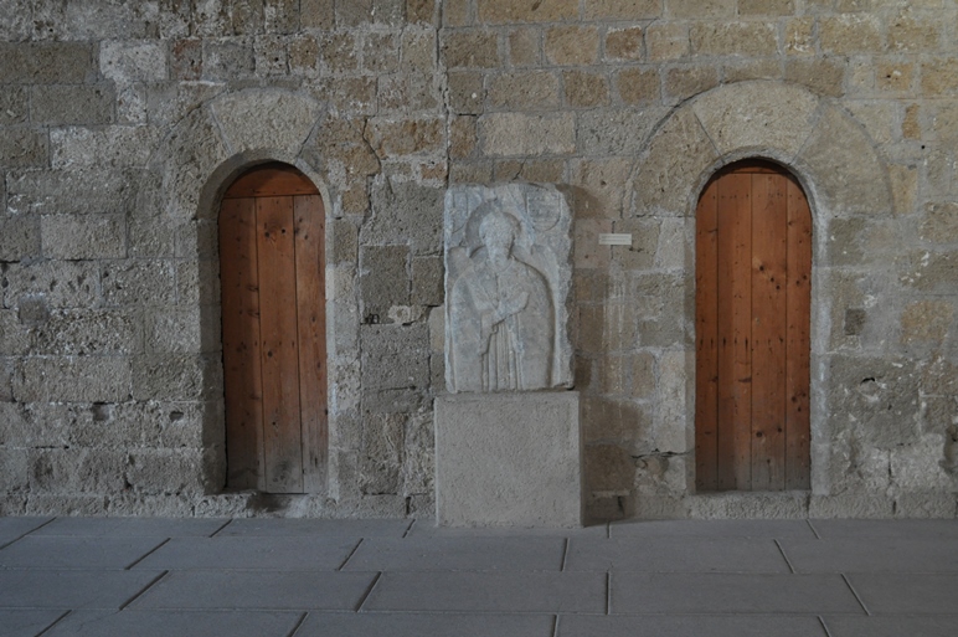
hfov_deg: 41.2
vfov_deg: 28.0
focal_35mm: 48
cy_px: 318
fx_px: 1276
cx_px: 479
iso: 1000
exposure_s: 1/30
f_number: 4.8
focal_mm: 32
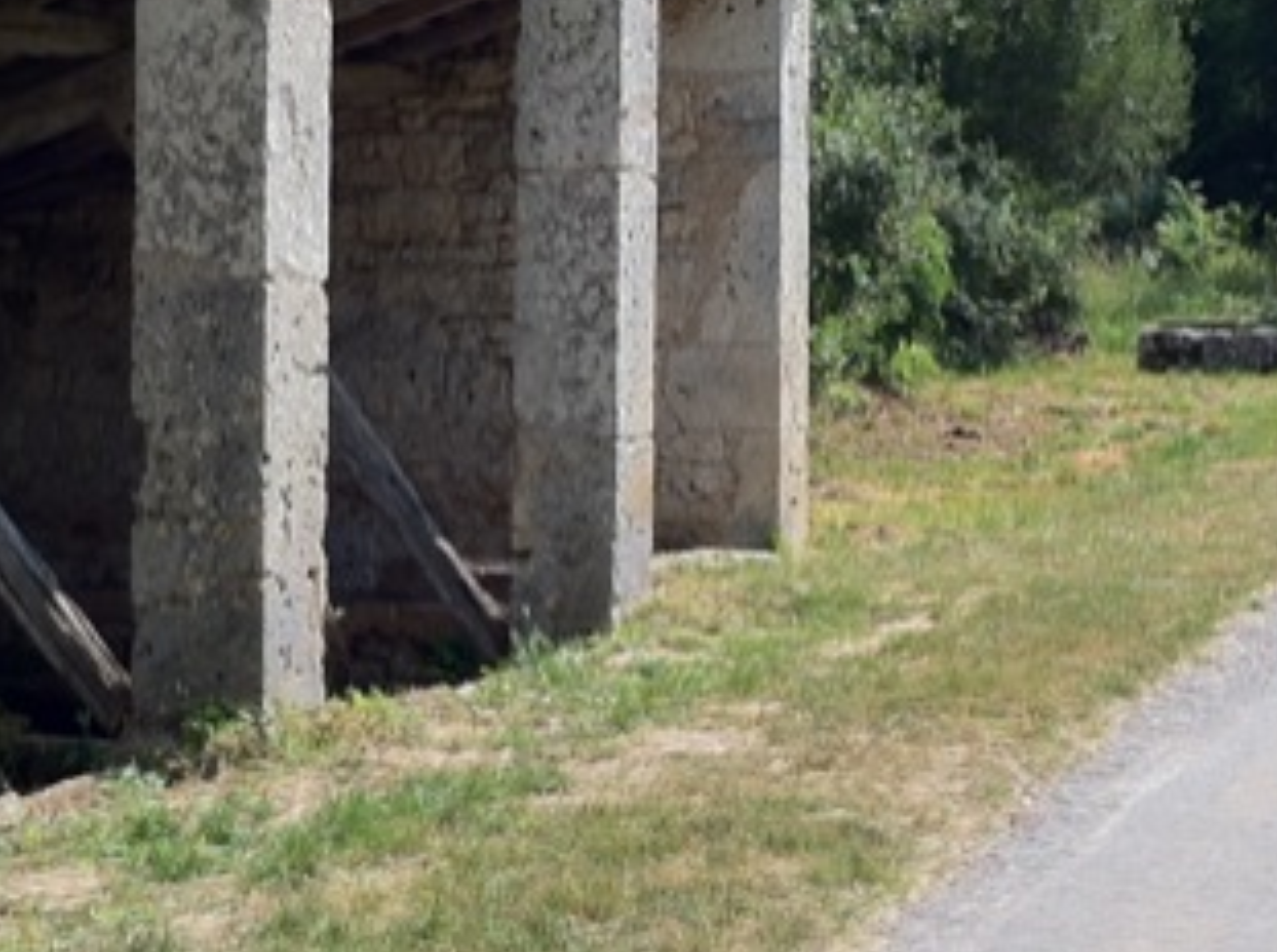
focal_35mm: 90
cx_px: 419
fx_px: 3314
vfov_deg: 16.3
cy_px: 371
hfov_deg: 21.7
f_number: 2.8
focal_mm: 3.85
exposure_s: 1/718
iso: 80
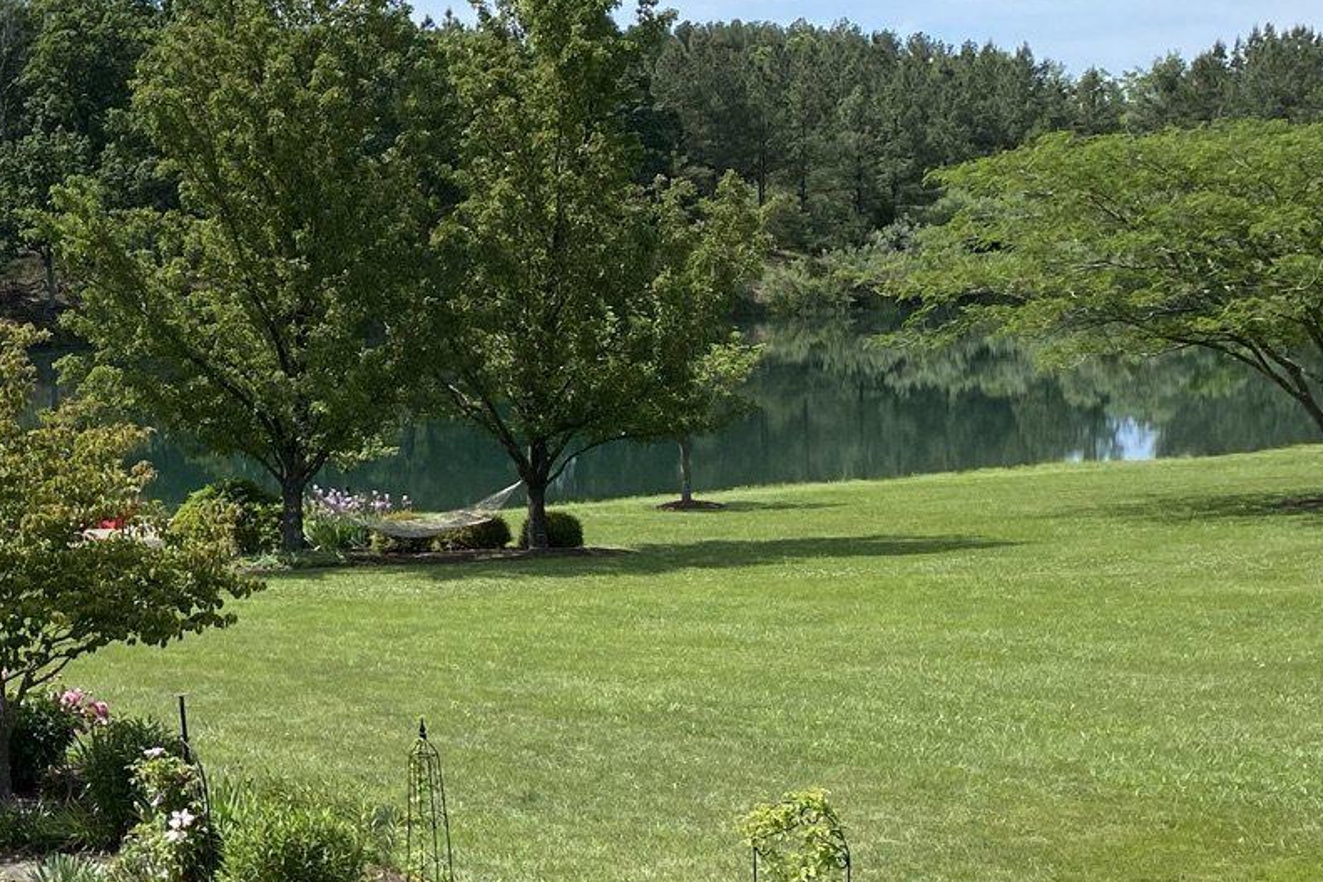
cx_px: -152
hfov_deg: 26.5
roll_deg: +1.1
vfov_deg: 19.4
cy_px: 418
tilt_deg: -4.9
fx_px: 2572
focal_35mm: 70
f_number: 1.8
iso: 32
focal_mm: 4.25
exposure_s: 1/3300
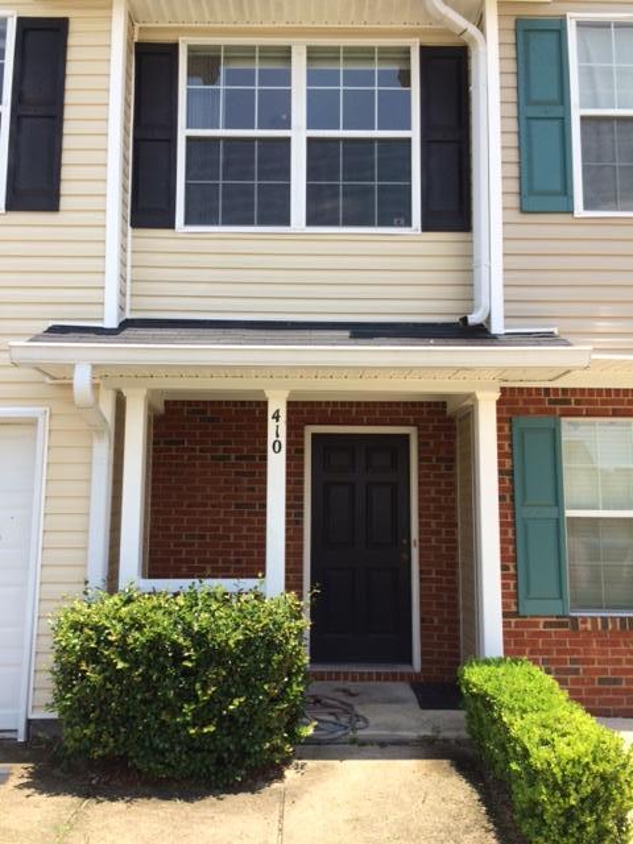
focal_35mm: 29
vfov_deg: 61.7
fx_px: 707
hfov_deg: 48.2
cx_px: 316
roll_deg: +1.5
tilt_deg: +5.6
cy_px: 422
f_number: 2.2
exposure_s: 1/1282
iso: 32
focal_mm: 4.15
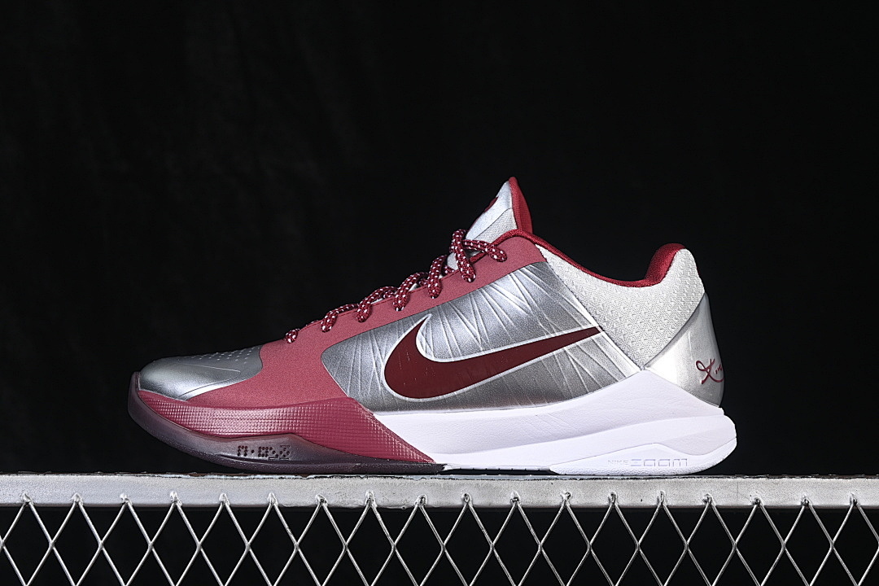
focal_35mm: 75
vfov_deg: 18.2
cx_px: 440
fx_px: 1831
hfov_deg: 27.0
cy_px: 293
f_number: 7.1
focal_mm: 50
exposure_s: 1/80
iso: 160
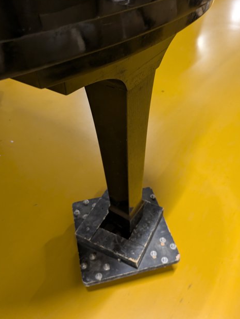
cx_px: 127
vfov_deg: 61.6
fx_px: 268
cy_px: 153
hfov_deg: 48.2
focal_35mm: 29
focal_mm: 5.43
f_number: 1.89
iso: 268
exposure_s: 1/24
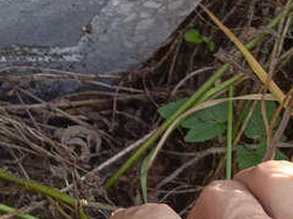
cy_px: -134
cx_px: -92
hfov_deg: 21.5
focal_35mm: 82
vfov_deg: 16.1
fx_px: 694
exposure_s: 1/100
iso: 180
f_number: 1.69
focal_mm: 4.76
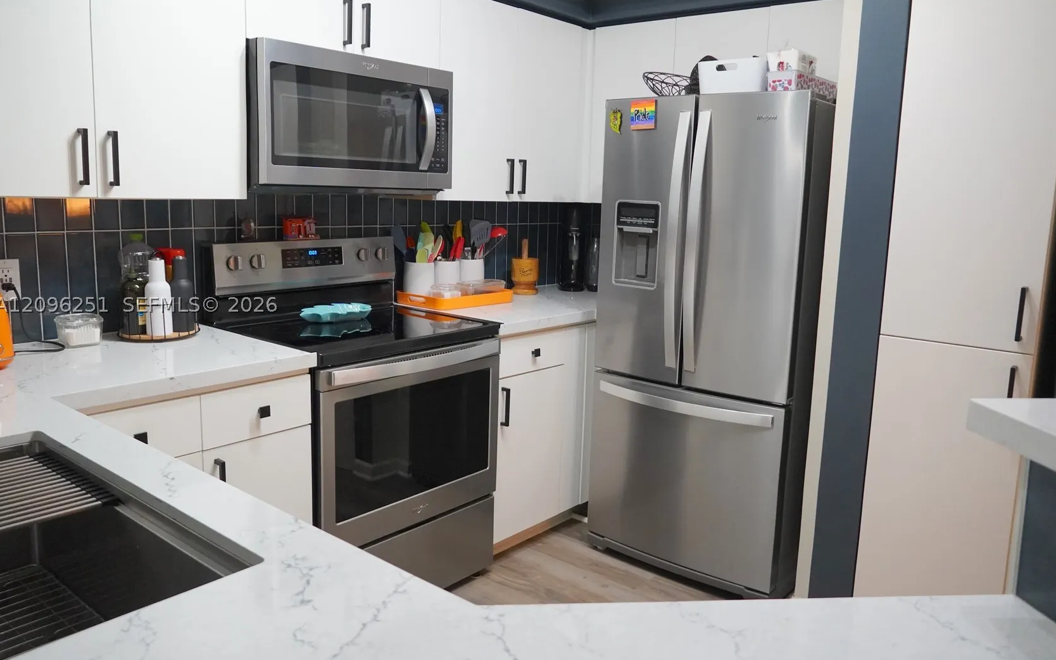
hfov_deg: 66.5
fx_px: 806
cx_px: 526
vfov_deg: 44.5
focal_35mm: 28
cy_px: 304
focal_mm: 18
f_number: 3.5
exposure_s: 1/160
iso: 2500
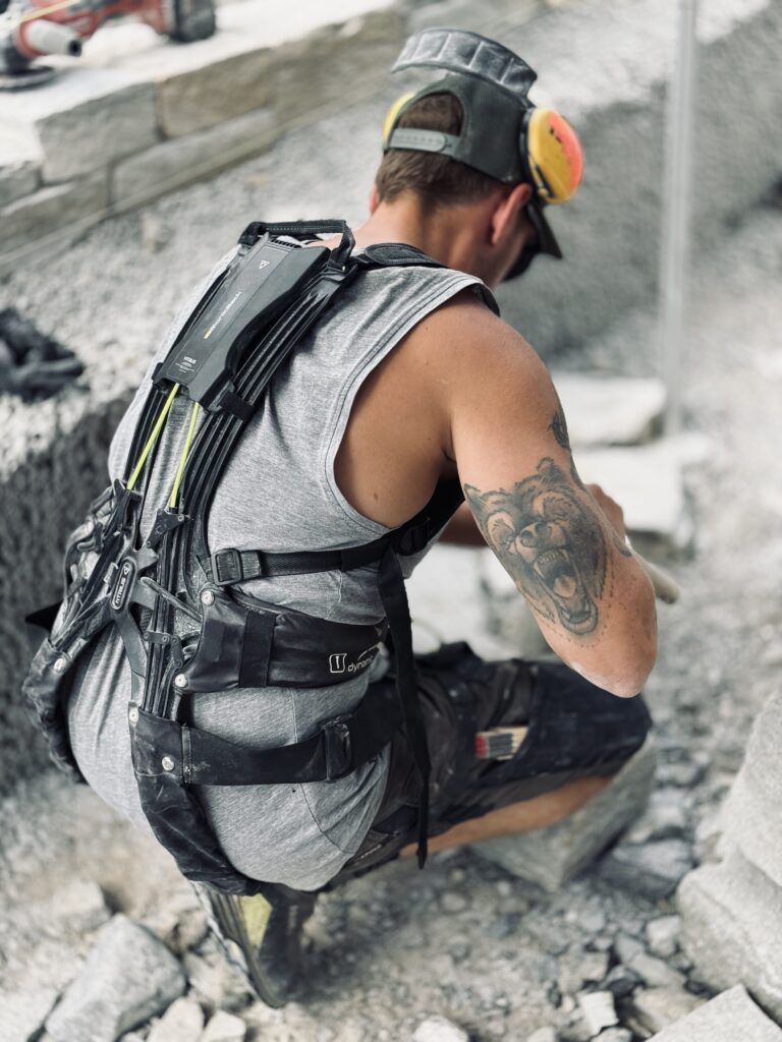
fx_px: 1446
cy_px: 521
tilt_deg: -34.3
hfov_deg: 30.3
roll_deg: -0.5
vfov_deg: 39.7
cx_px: 391
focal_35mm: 48
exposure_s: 1/481
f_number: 1.78
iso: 100
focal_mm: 6.76
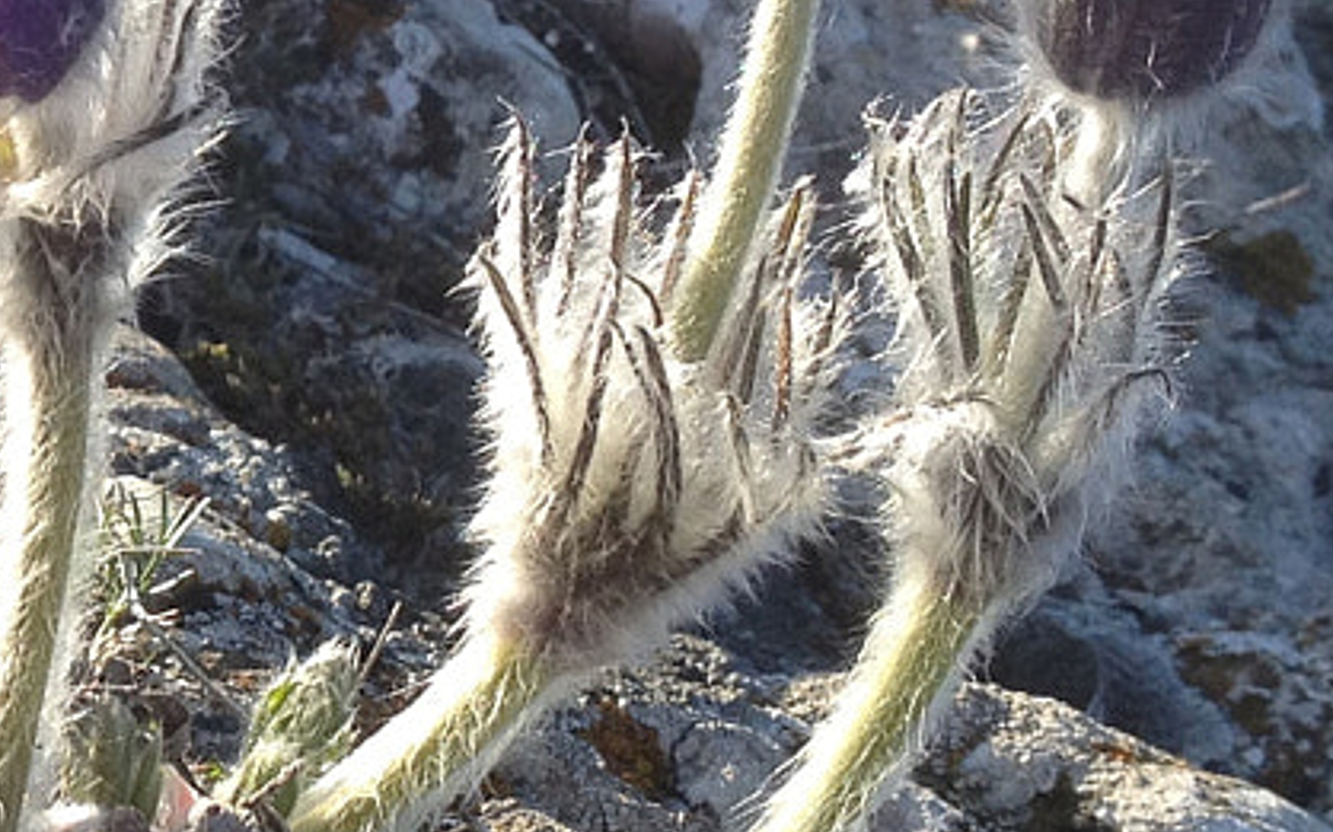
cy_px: 325
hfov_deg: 14.2
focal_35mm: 142
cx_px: -300
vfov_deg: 9.2
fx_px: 5157
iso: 50
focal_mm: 4.28
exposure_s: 1/613
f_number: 2.4
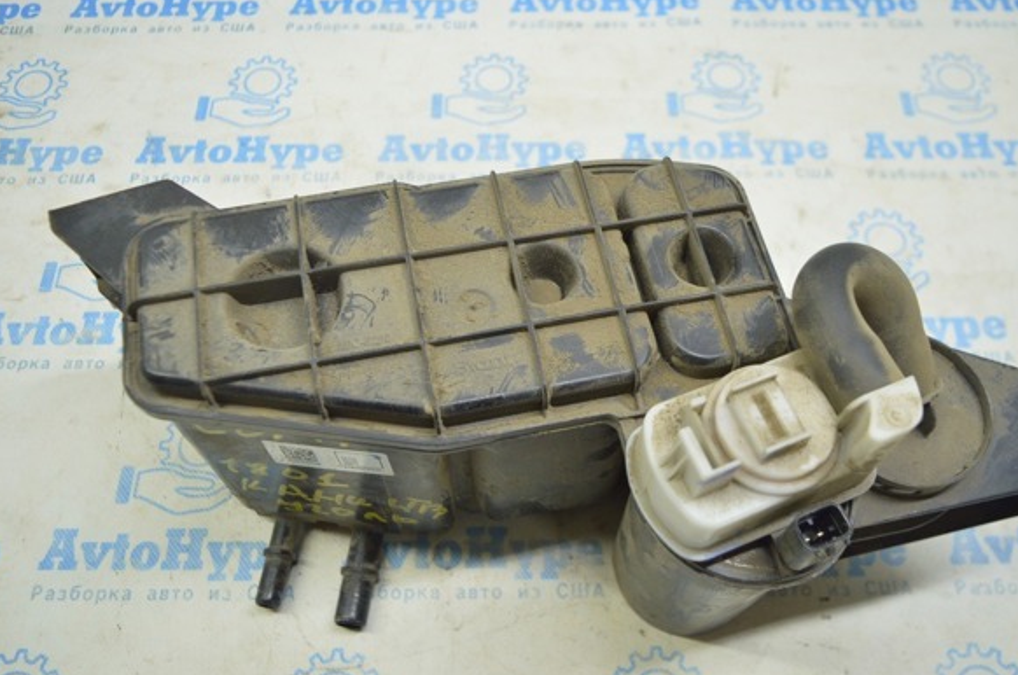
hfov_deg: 57.3
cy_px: 337
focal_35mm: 33
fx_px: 932
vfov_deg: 39.8
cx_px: 518
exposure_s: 1/40
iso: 400
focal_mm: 20
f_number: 3.5
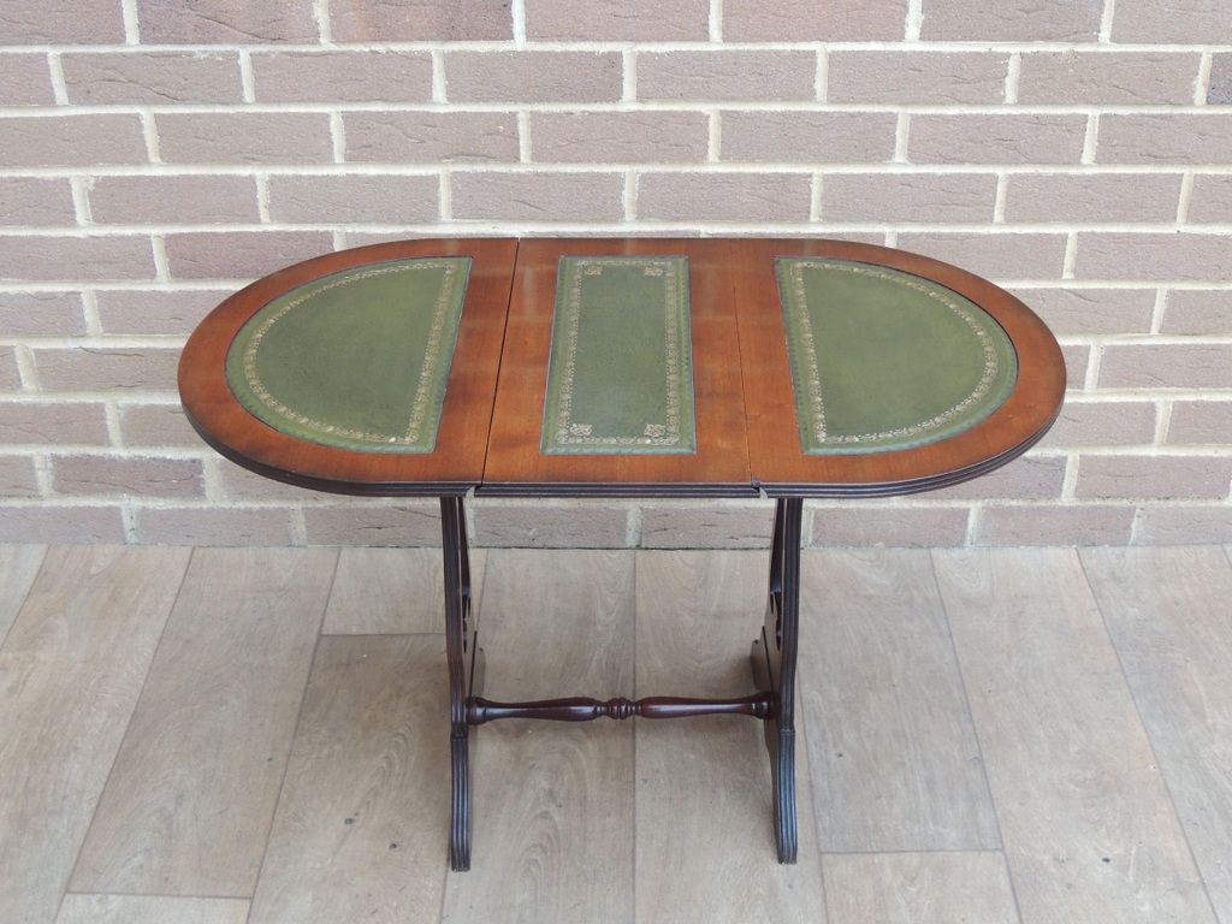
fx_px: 1673
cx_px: 616
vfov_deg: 30.9
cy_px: 462
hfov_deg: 40.4
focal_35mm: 47
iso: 400
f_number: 3.5
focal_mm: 8.3
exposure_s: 1/30
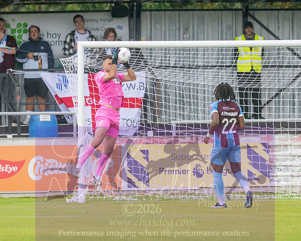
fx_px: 7231
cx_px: 104
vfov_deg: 1.9
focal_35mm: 812
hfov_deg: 2.4
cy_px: 120
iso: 500
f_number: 2.8
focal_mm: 300
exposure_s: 1/1250
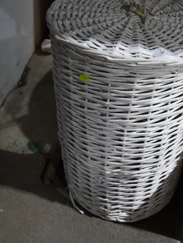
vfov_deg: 40.4
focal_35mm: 47
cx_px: 118
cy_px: 130
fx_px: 331
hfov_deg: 30.7
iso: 640
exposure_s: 1/60
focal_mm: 18
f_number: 4
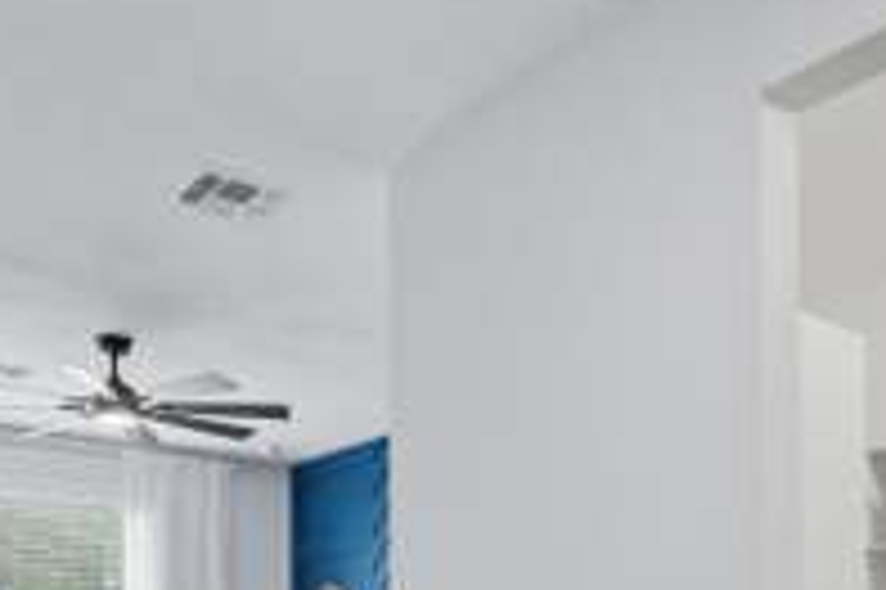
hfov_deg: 47.8
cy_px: 653
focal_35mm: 39
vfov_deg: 30.5
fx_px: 959
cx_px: 661
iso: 800
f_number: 3.2
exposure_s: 1/40
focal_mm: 16
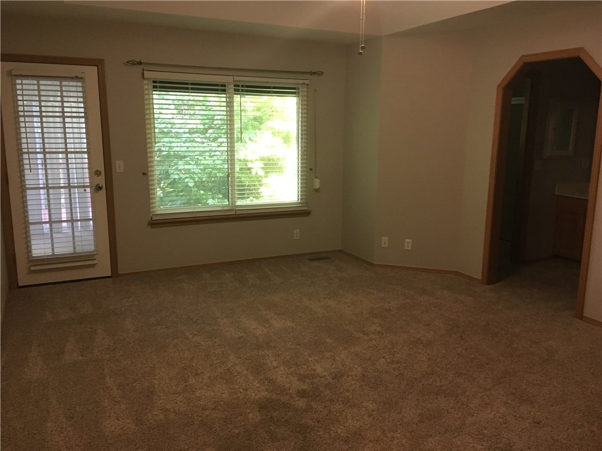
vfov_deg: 48.2
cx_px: 301
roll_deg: -0.6
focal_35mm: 29
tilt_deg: -10.9
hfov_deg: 61.7
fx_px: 504
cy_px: 226
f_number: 2.2
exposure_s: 1/20
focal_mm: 4.15
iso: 200
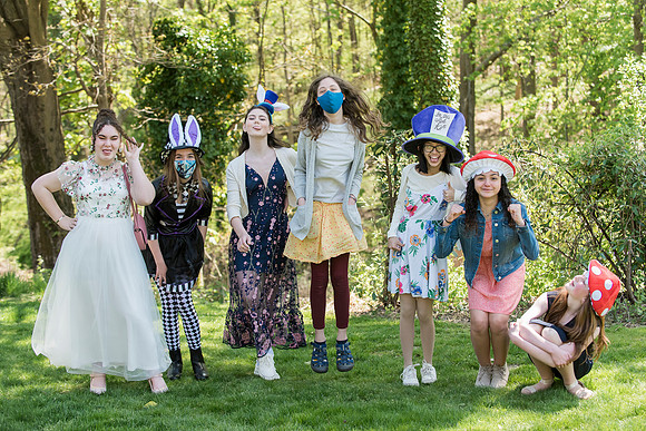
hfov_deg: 28.8
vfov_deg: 19.5
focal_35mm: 70
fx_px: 1256
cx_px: 323
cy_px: 216
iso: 800
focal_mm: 70
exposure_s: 1/1000
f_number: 4
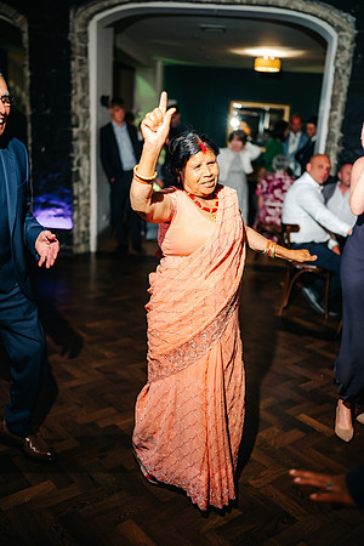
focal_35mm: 35
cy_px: 273
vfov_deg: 54.4
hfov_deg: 37.9
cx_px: 182
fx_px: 531
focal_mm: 35
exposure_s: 1/200
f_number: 1.6
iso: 400
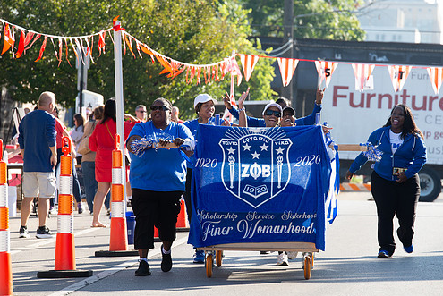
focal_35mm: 255
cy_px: 159
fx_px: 3141
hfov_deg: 8.1
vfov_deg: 5.4
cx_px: 256
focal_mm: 200
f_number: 7.1
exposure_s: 1/250
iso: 200
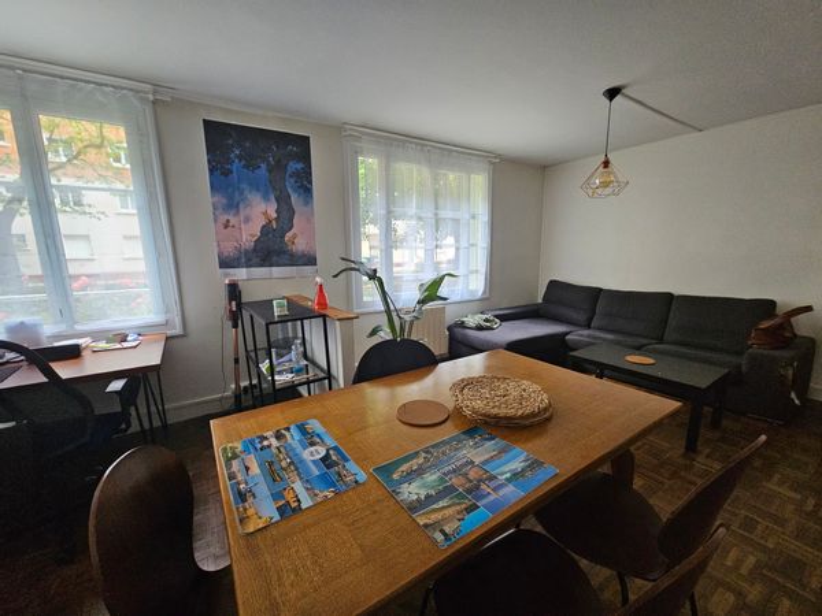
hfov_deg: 106.2
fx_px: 309
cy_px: 308
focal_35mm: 13
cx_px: 411
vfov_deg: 89.9
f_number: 2.2
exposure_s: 1/60
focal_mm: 2.2
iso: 400
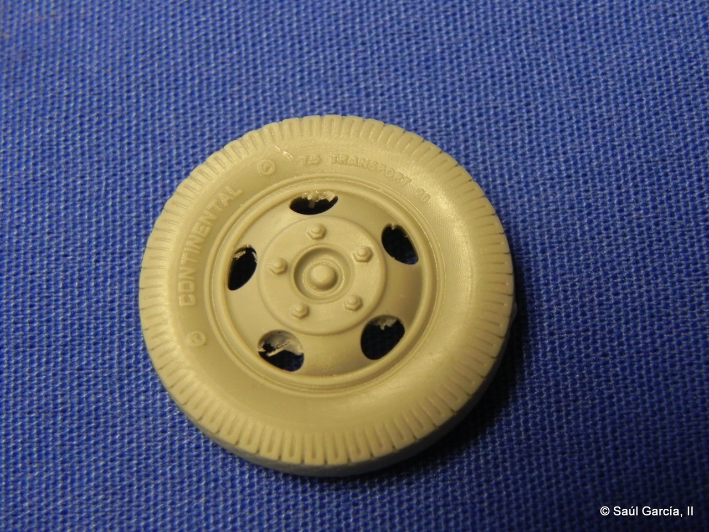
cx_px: 354
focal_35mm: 66
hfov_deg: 29.4
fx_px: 1352
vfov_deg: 22.3
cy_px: 266
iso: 400
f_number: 3.5
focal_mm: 11.8
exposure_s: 1/23.2
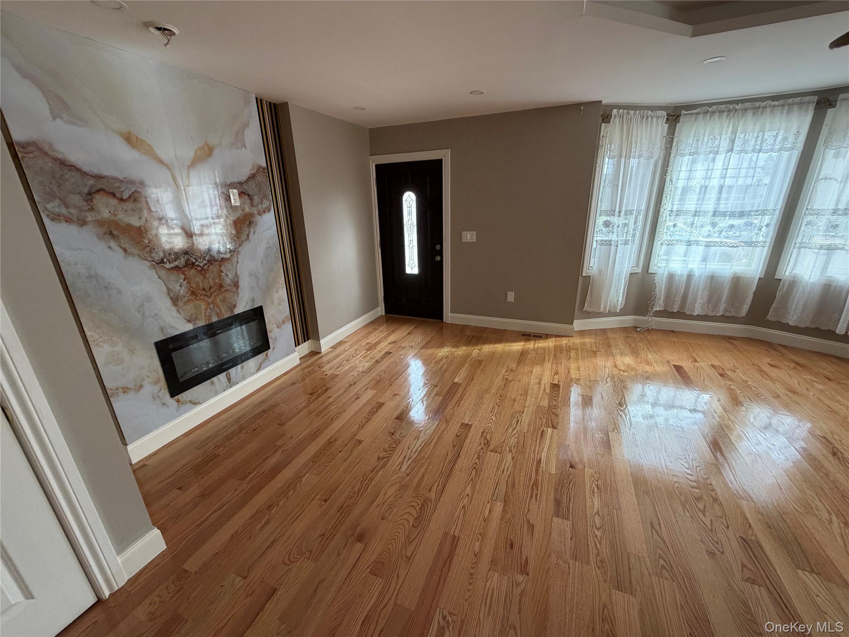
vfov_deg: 85.7
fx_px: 343
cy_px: 318
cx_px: 424
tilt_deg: -19.7
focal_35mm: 14
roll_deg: +1.3
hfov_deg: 102.1
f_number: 2.2
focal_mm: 2.22
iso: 200
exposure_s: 1/121
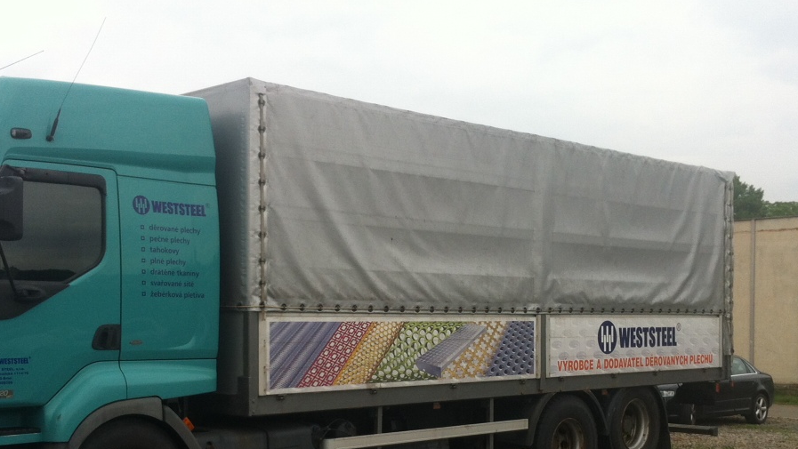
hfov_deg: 37.8
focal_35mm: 55
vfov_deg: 21.6
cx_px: 412
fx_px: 1164
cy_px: 341
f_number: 2.8
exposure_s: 1/686
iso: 80
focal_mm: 3.85
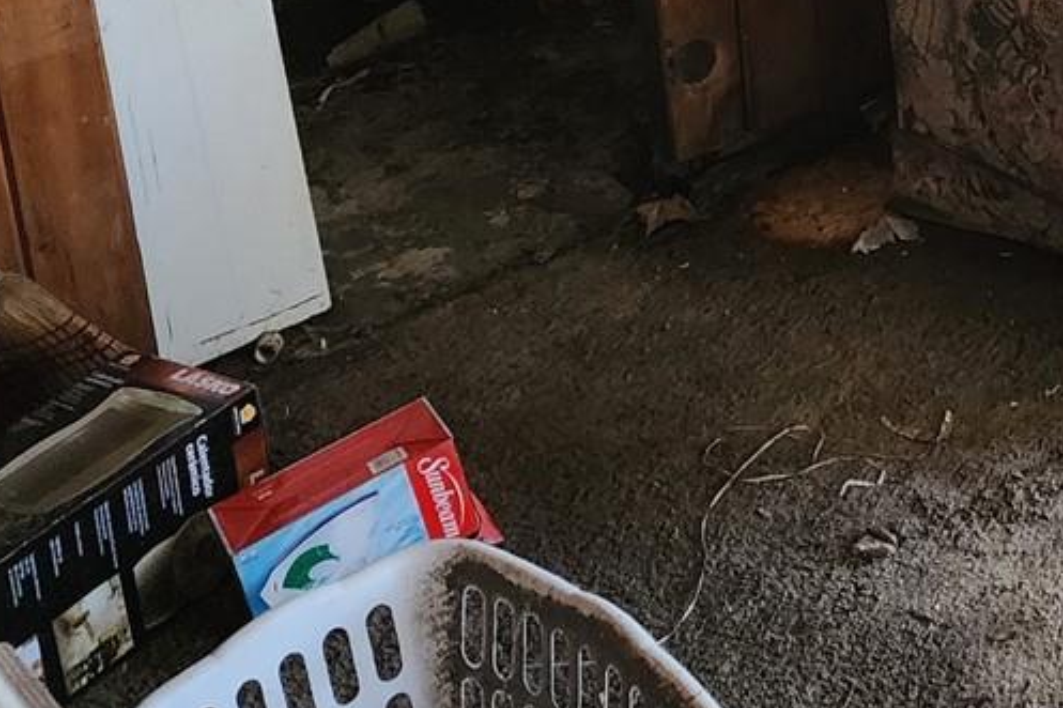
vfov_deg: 16.1
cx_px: 1305
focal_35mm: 77
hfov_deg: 23.8
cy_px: -385
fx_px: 2273
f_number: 1.8
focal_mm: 6.4
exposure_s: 1/120
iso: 640
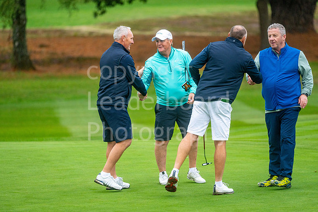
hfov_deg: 6.9
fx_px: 2650
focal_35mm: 300
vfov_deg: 4.6
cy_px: 106
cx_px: 159
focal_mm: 300
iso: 1000
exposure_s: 1/500
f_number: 4
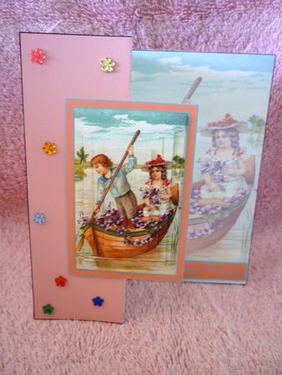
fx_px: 315
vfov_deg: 61.6
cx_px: 141
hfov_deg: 48.3
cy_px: 188
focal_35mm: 29
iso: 400
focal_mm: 5.2
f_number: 3.3
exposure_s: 1/15
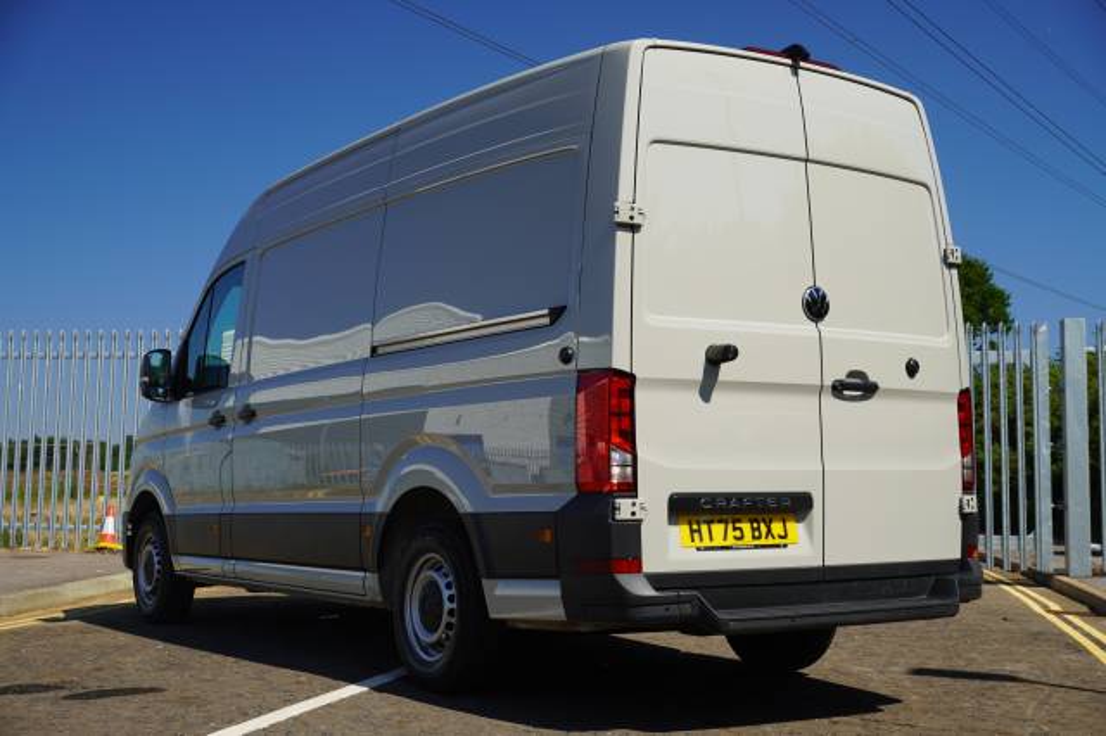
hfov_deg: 42.3
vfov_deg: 28.9
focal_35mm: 46
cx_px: 553
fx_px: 1428
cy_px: 368
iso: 100
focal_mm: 31
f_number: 9
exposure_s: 1/125
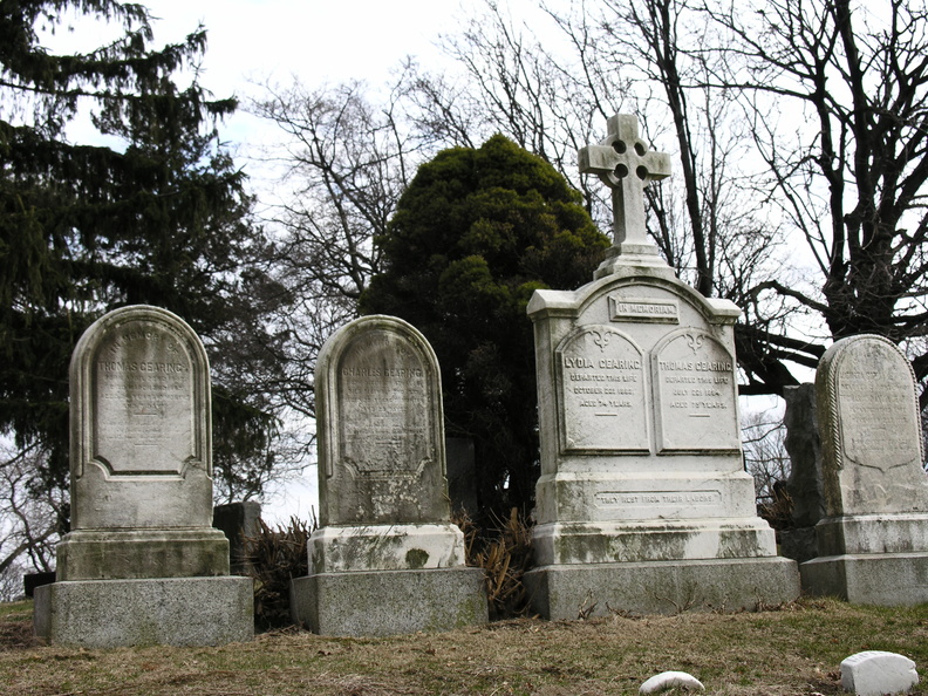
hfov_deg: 32.7
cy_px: 348
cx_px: 464
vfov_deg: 24.8
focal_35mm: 59
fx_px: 1582
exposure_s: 1/175
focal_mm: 15
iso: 50
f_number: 5
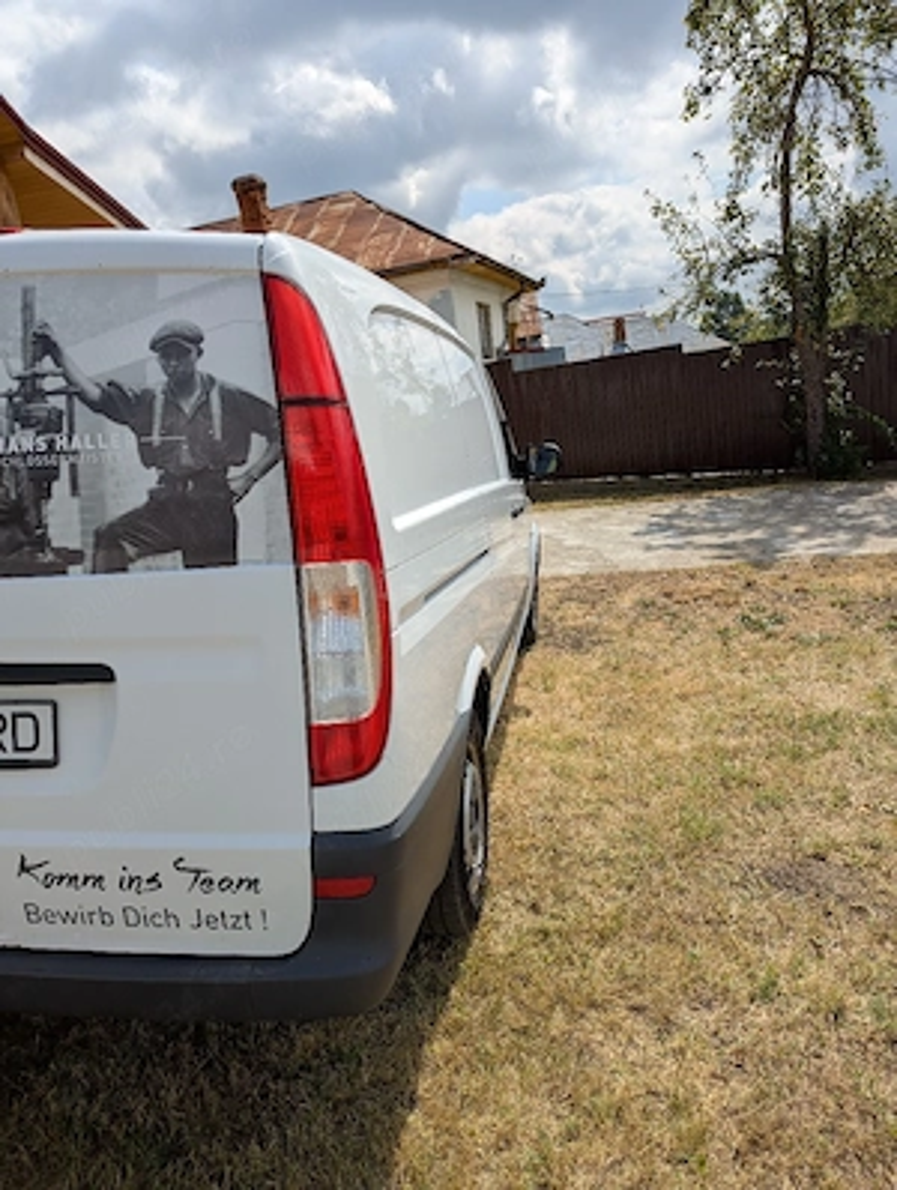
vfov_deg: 71.5
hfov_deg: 57.0
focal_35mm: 24
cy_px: 595
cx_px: 448
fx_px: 827
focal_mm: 6.81
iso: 41
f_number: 1.85
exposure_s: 1/3333
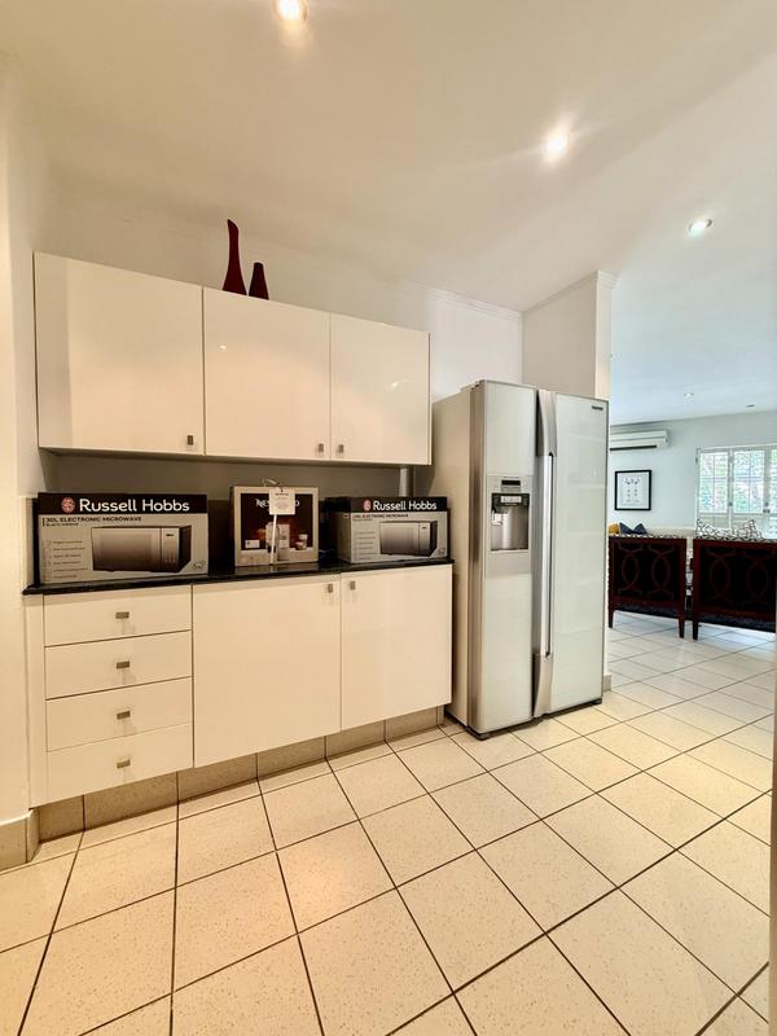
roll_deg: -0.1
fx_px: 419
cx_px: 388
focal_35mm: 14
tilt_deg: -1.3
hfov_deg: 85.7
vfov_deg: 102.1
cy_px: 518
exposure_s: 1/50
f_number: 2.2
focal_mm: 2.22
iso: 200
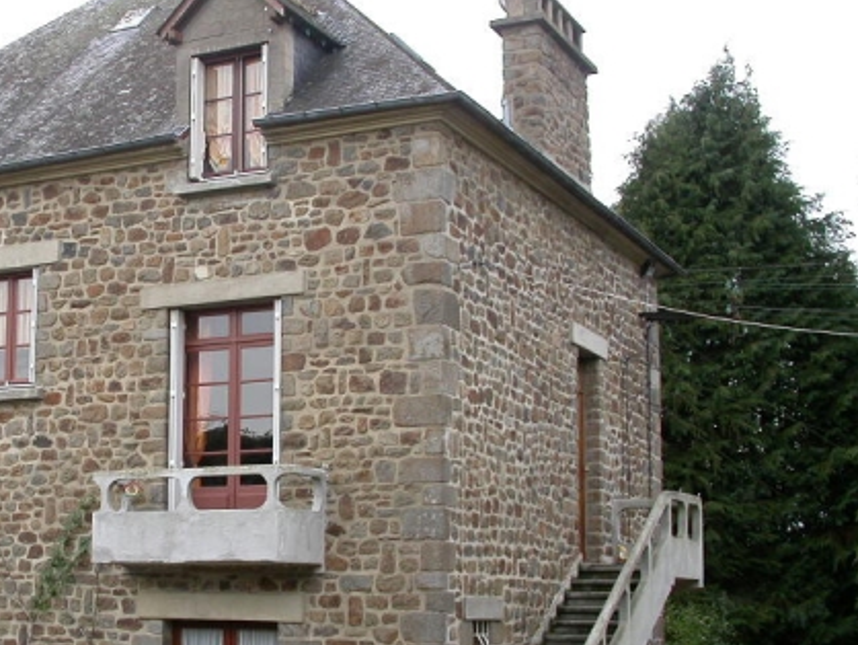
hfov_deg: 30.4
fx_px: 1538
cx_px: 166
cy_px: 394
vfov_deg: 23.6
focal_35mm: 62
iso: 100
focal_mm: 7.85
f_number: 4.2
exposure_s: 1/119
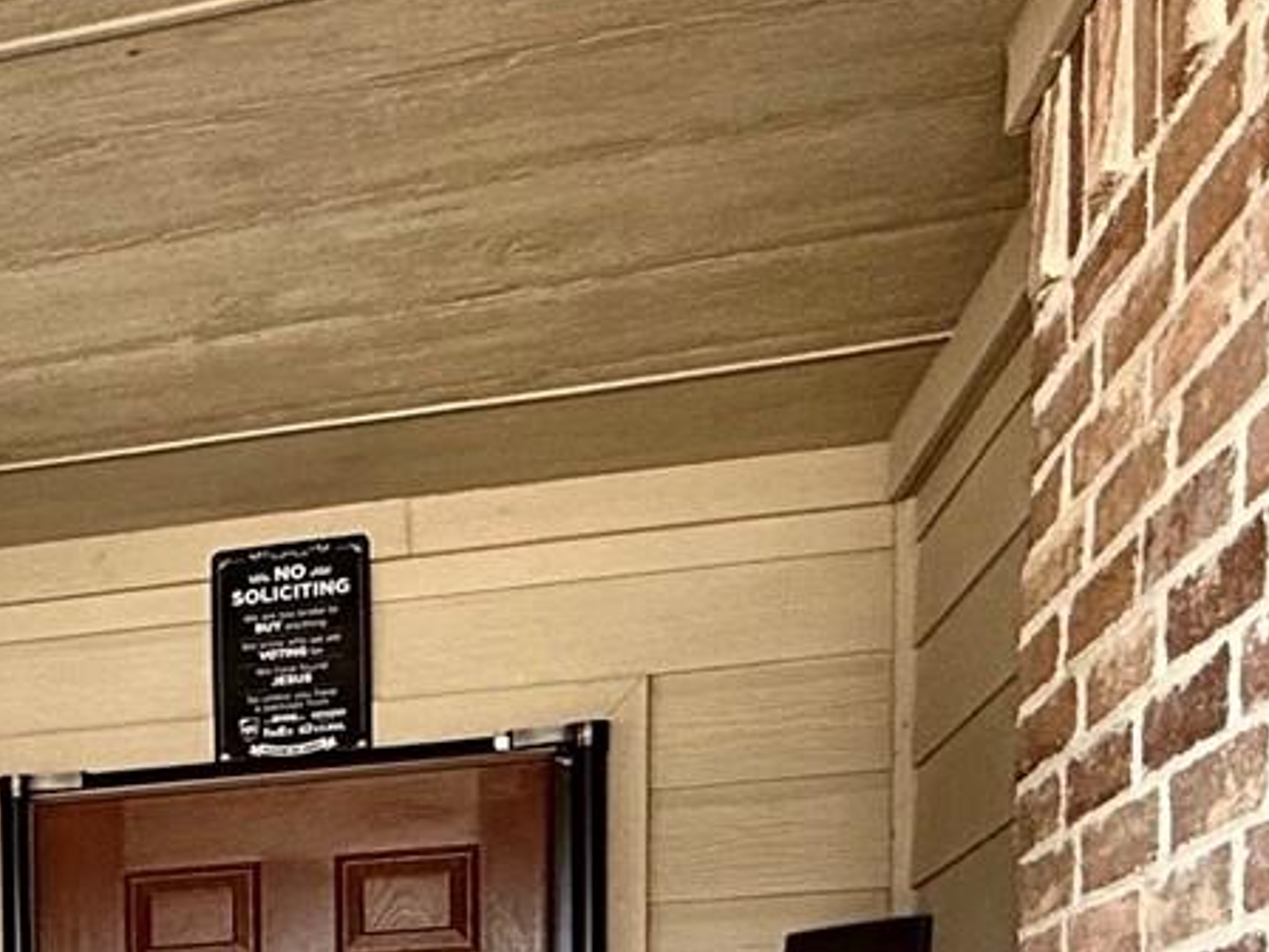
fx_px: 2346
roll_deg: +1.6
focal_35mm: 64
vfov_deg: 19.7
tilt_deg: -4.3
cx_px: -283
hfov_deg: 26.6
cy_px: 1454
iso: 100
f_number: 2.2
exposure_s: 1/99
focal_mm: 2.22
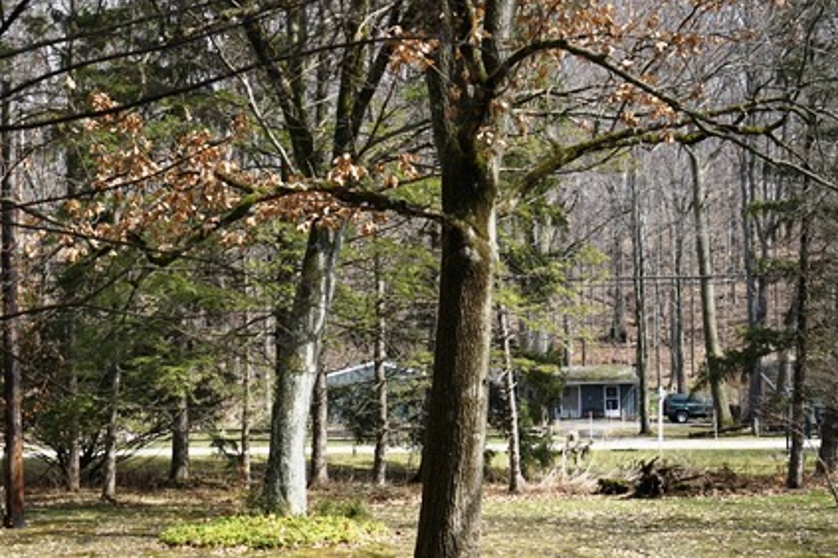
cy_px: 359
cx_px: 325
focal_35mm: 59
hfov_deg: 33.8
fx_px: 1373
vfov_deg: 22.9
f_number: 5.6
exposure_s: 1/200
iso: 100
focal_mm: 39
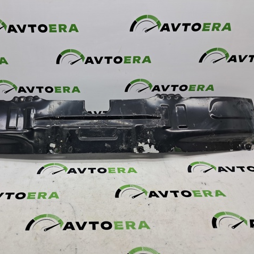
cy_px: 127
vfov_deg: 51.1
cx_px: 87
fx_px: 266
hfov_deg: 50.3
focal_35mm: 32
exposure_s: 1/100
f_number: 1.8
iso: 50
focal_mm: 4
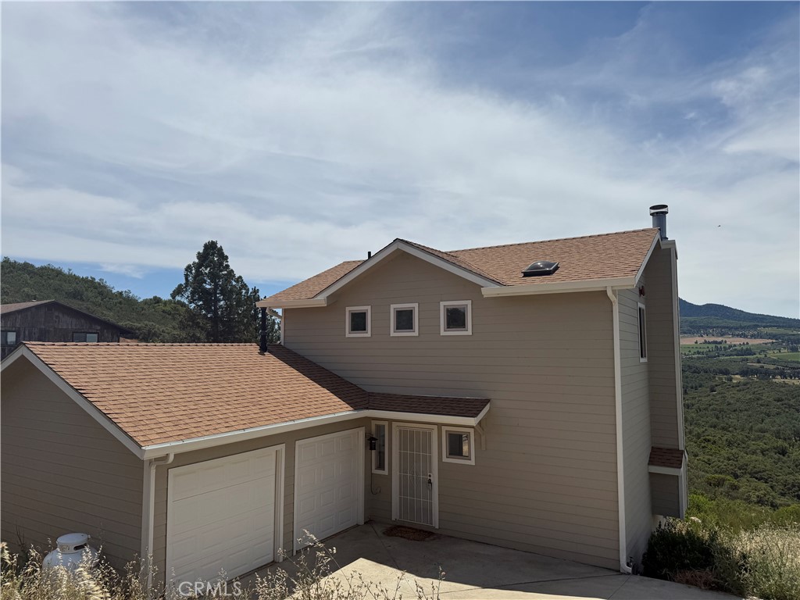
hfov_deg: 71.6
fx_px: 555
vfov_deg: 56.8
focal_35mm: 24
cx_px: 400
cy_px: 300
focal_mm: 6.76
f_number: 1.78
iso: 80
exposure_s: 1/14286
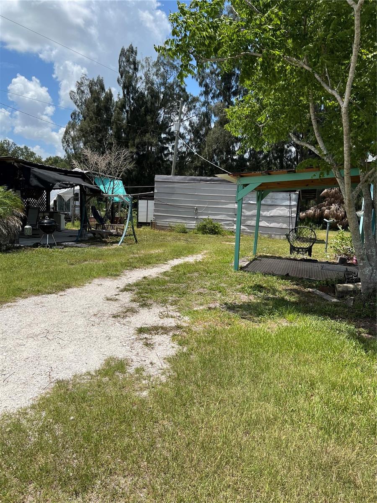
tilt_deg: -6.3
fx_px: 378
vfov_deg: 67.3
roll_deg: -3.3
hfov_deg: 53.1
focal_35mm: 26
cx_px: 188
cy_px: 252
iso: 50
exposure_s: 1/3413
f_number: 1.6
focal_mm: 5.1
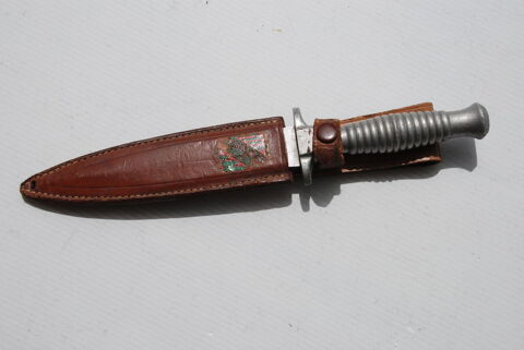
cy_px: 175
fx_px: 765
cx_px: 262
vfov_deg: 25.8
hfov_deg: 37.8
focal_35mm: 52
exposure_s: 1/320
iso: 100
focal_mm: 35
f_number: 9
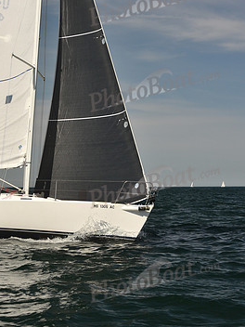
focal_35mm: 111
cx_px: 42
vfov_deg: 17.7
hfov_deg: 13.3
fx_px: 1047
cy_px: 149
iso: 250
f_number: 8
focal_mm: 70
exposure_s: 1/640
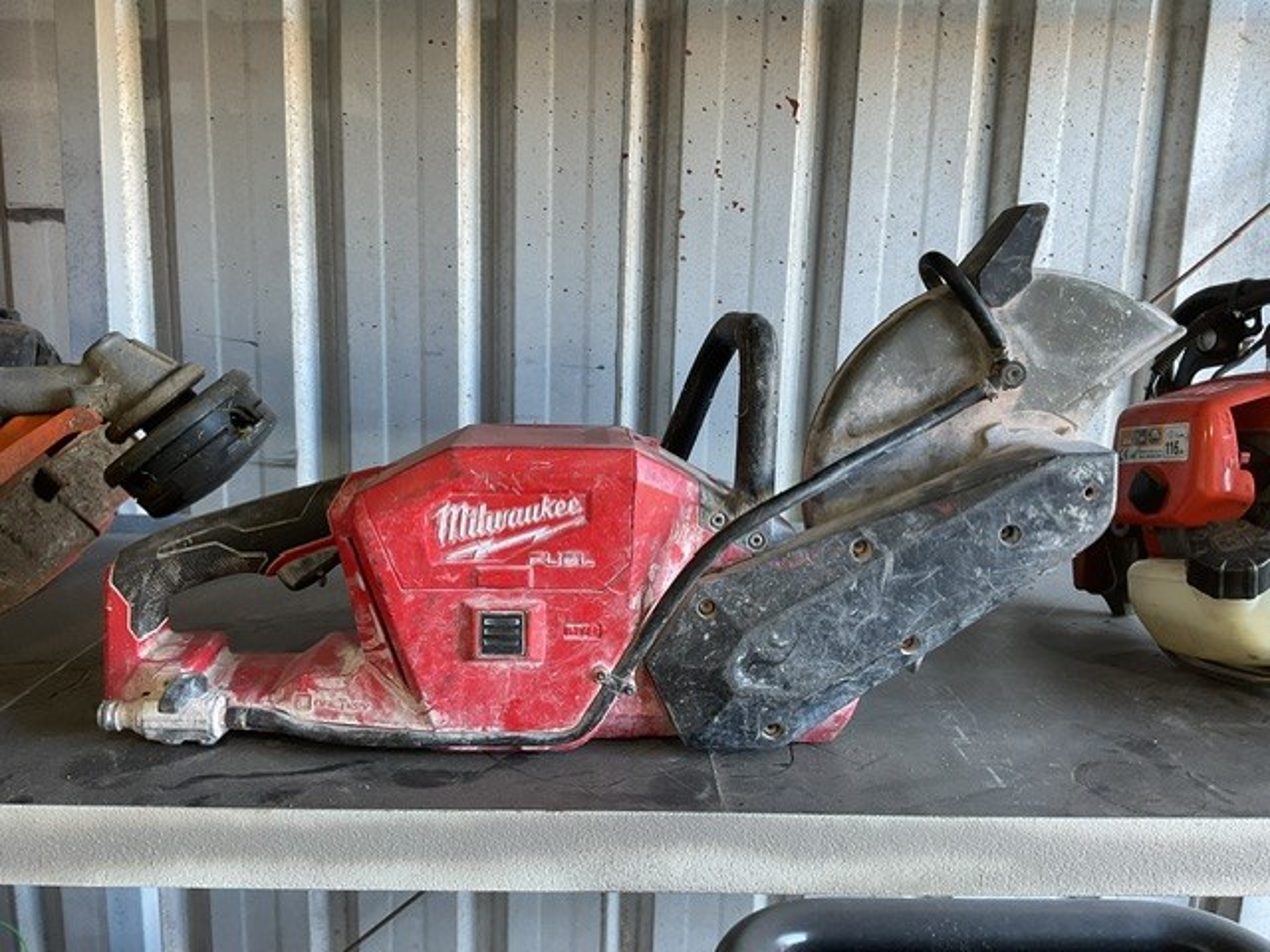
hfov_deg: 61.7
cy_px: 476
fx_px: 1064
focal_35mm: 29
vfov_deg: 48.2
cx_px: 635
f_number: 1.8
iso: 64
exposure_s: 1/50
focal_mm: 3
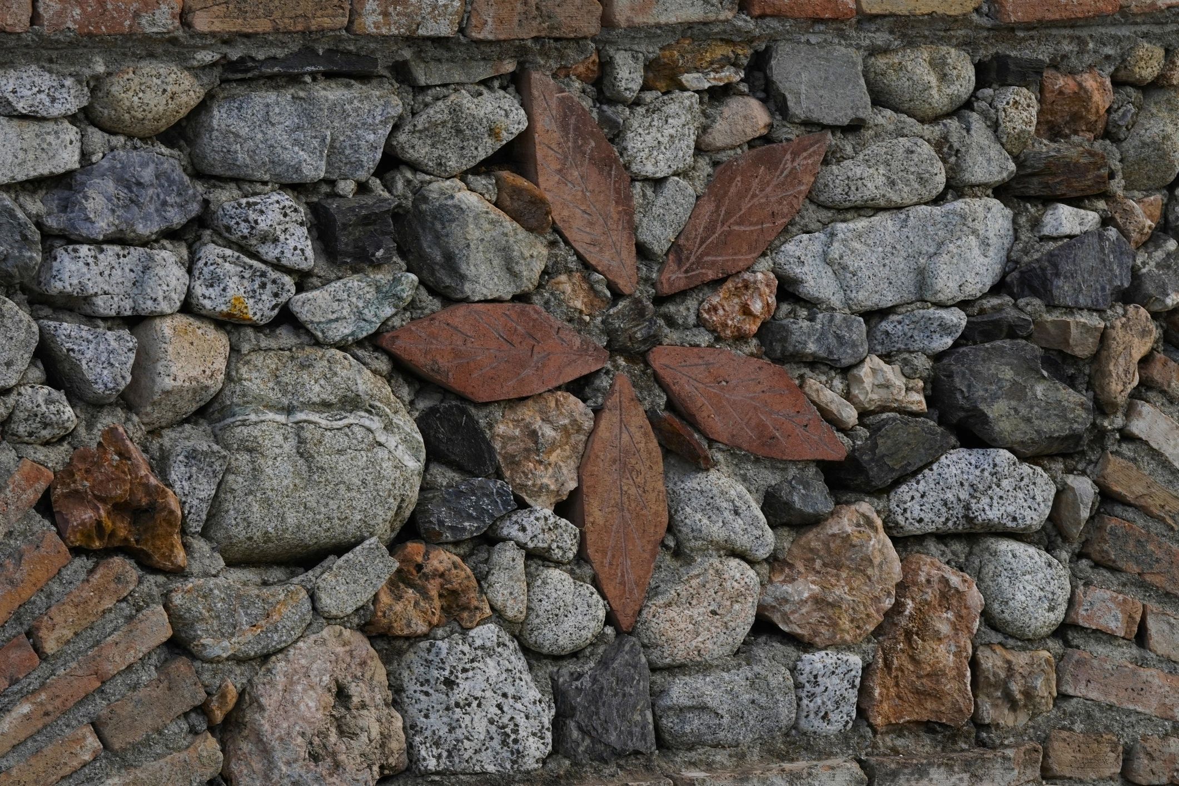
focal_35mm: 162
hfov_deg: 12.7
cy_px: 393
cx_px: 590
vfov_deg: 8.5
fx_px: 5305
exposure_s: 1/20
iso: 400
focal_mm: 108
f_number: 11
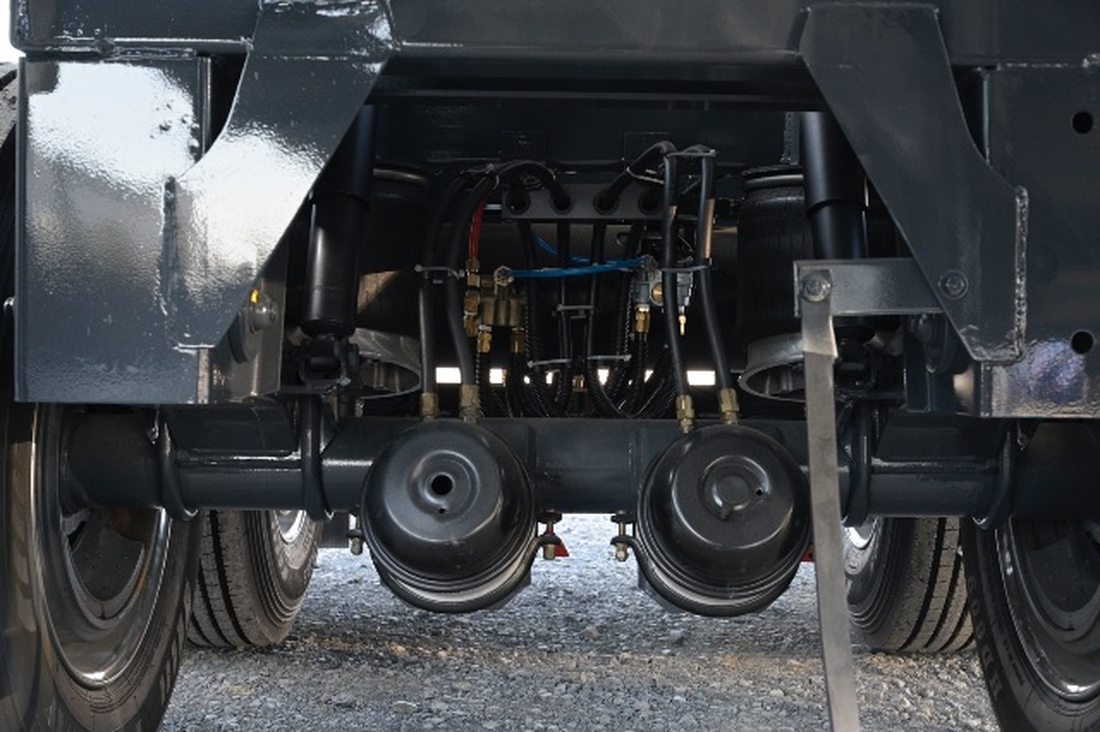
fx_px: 1344
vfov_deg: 30.5
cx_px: 550
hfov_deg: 44.5
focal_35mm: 44
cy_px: 366
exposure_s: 1/125
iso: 2000
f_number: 8
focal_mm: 44
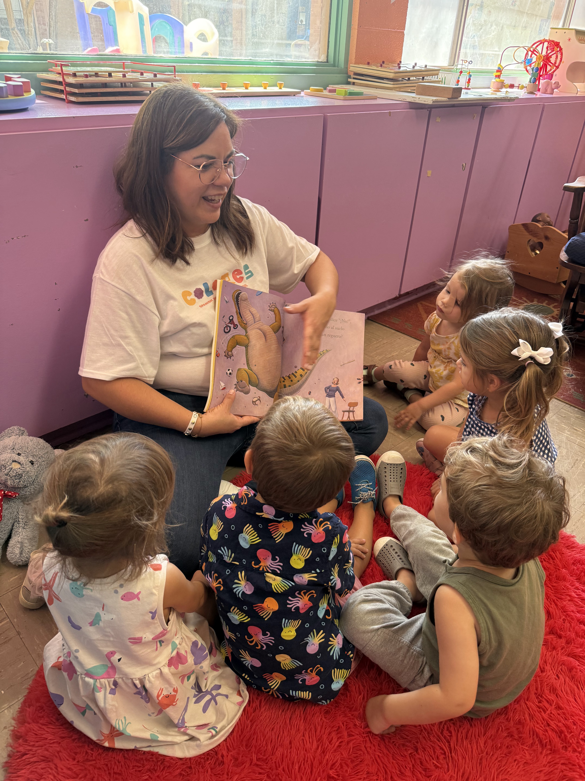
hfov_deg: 56.8
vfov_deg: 71.6
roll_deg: -3.4
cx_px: 292
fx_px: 541
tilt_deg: -30.9
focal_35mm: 24
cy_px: 390
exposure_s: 1/112
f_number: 1.78
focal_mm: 6.76
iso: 200
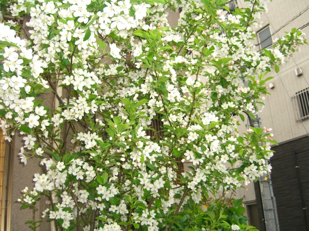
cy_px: 116
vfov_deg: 37.7
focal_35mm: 38
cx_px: 154
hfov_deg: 49.0
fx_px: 339
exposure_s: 1/100
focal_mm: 7.9
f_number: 2.8
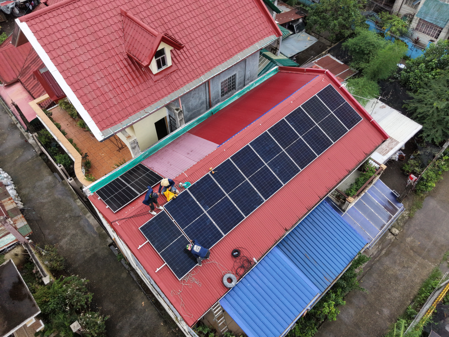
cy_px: 168
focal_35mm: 26
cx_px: 224
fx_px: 337
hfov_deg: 67.3
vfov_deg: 53.1
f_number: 1.8
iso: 200
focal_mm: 4.85
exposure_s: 1/1250
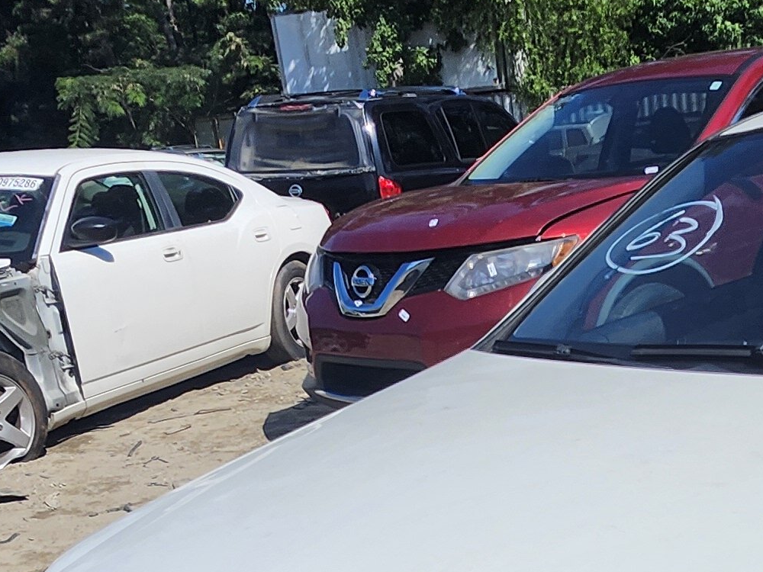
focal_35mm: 52
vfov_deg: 24.8
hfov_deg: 35.7
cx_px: 600
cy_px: 721
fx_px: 1146
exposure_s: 1/3253
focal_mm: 1.74
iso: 40
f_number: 2.2
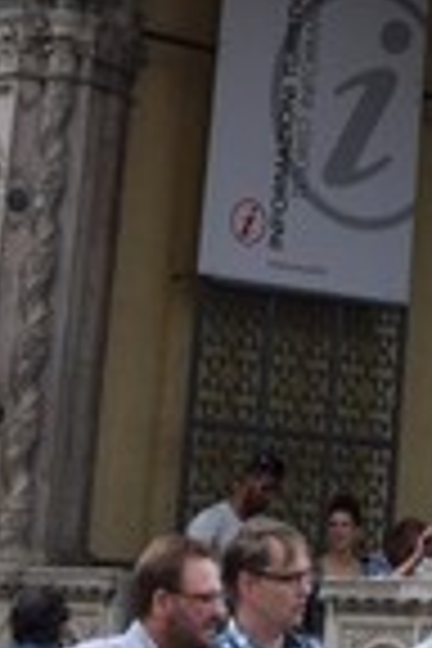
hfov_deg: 9.0
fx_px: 2700
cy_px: -630
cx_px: 605
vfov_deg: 12.2
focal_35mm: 150
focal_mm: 18
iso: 250
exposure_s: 1/250
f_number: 8
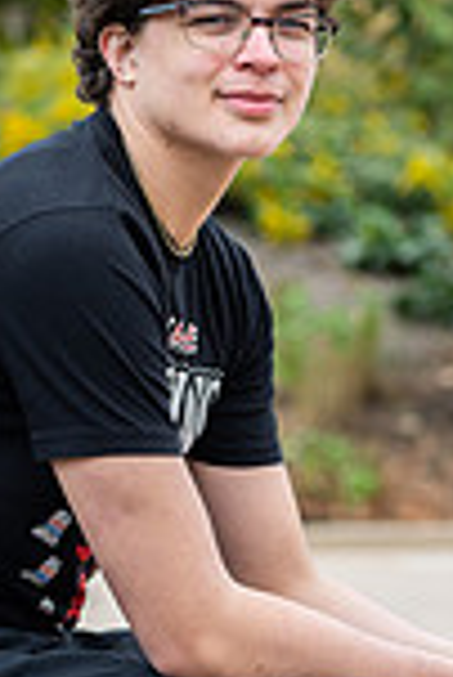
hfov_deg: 5.4
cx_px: 238
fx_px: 4764
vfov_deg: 8.1
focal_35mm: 253
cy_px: 381
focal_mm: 85
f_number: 3.5
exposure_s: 1/125
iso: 50
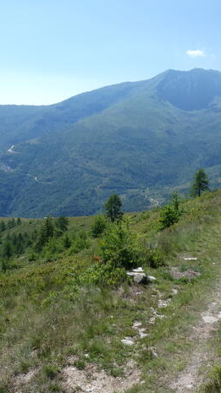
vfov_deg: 55.3
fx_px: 376
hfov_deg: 32.2
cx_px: 164
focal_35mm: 36
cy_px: 197
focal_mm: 4.3
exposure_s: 1/400
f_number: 5
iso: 80
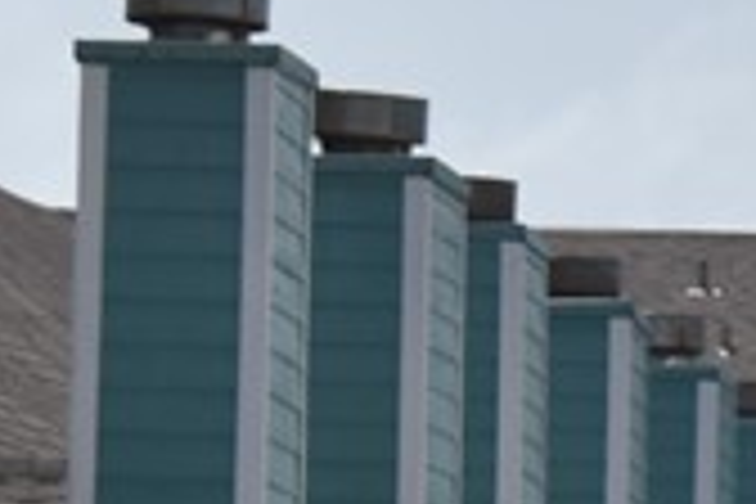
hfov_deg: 3.8
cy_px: 936
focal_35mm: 532
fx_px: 11176
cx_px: 1854
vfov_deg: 2.6
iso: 400
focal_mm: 55
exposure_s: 1/2000
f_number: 8
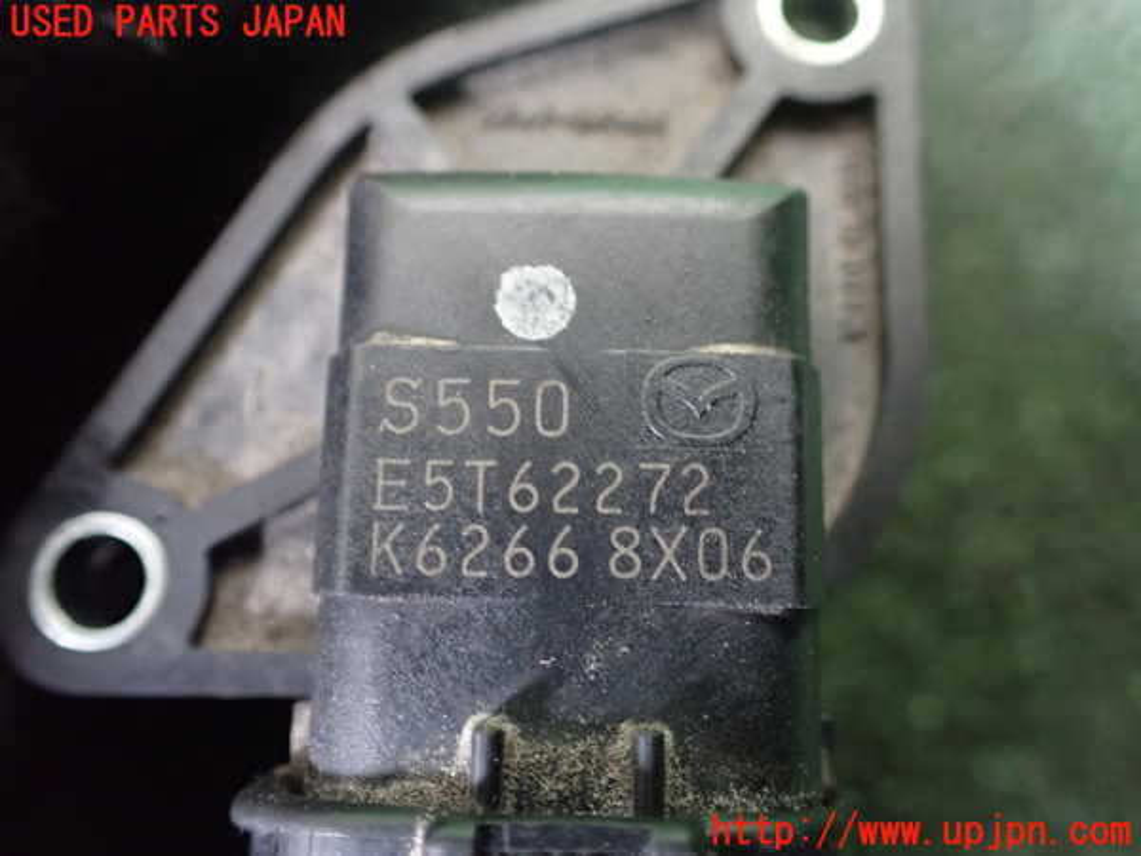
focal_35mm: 30
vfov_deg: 46.8
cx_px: 570
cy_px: 428
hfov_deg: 60.0
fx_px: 989
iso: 1250
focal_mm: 5.4
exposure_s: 1/30
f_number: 2.3
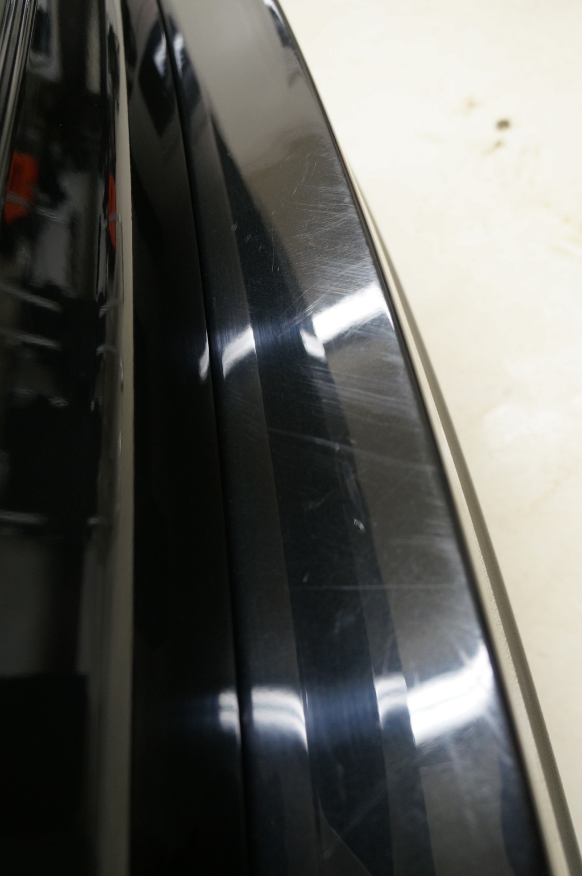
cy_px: 438
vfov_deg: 67.4
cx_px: 291
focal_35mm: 27
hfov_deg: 47.8
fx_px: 656
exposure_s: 1/60
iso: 800
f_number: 4
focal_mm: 18
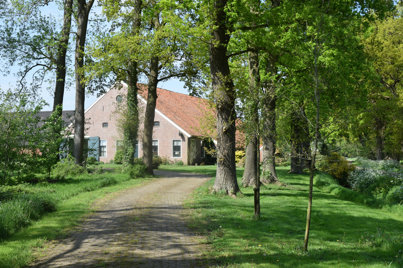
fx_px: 521
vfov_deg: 28.9
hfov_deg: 42.3
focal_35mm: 46
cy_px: 134
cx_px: 202
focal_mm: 31
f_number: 8
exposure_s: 1/250
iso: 200
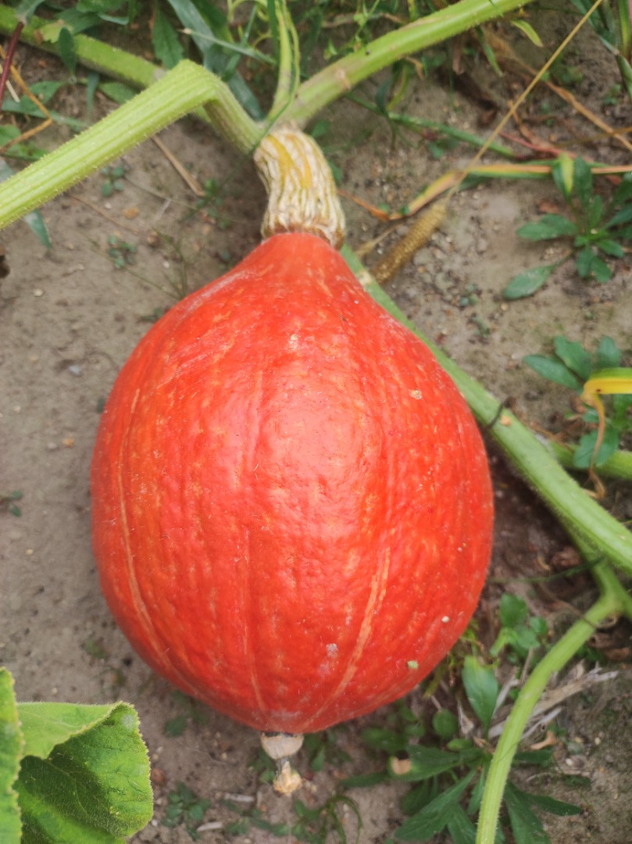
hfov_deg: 54.8
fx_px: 609
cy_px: 422
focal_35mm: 25
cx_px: 316
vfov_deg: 69.4
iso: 59
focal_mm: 4.7
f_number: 1.79
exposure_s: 1/100
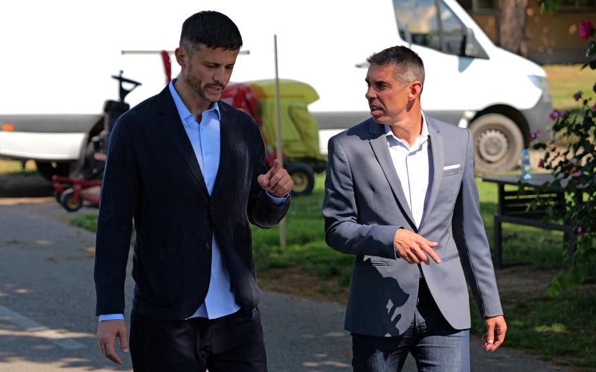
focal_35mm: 108
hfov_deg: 19.3
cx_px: 297
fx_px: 1754
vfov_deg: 12.1
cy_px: 187
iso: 100
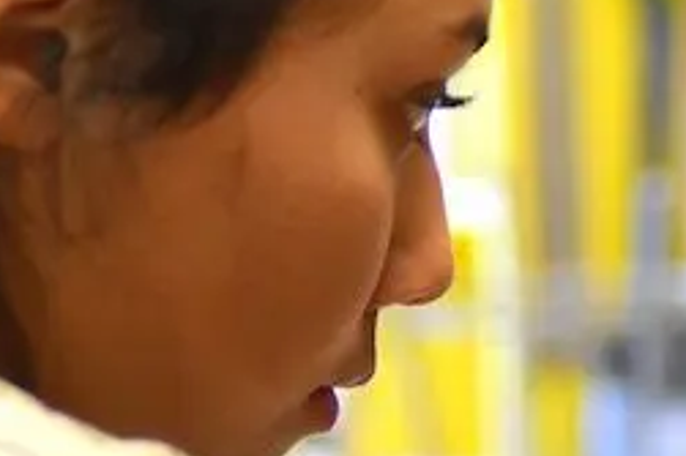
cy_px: 171
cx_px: 332
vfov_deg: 6.1
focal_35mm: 225
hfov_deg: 9.2
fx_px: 4285
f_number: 2.8
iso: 2000
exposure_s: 1/400
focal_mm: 48
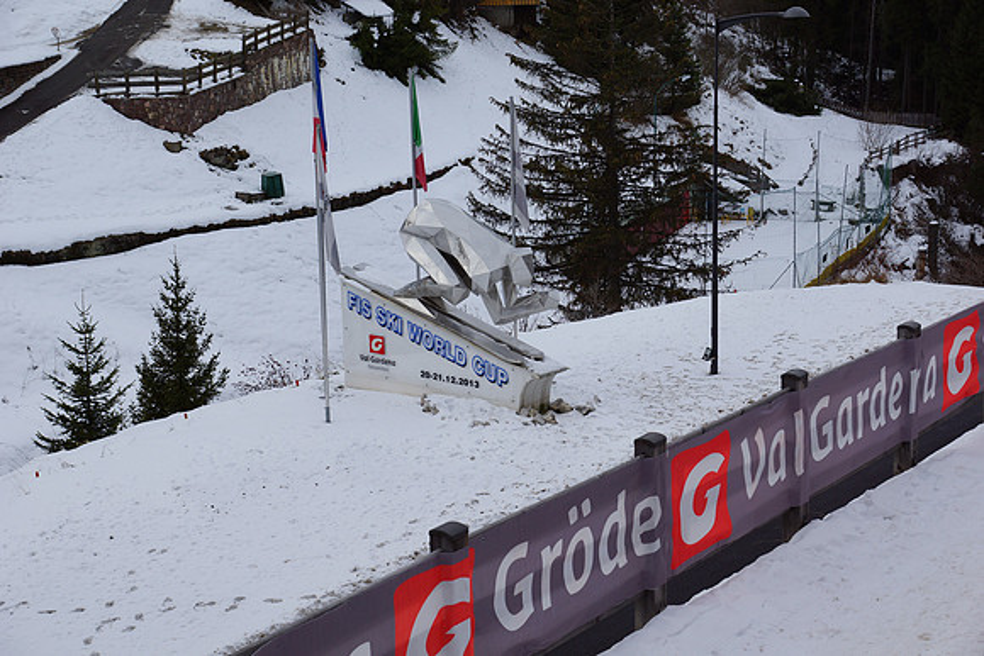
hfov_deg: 29.9
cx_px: 492
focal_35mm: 68
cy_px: 328
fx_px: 1845
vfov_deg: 20.2
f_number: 5.6
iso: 100
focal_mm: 45
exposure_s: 1/640
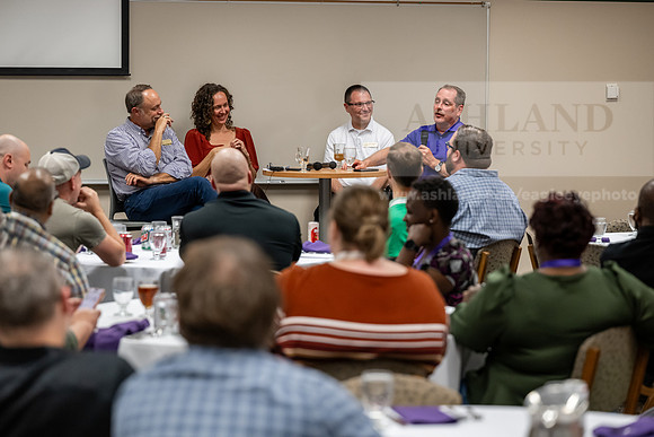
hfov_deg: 18.6
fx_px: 1999
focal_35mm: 110
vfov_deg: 12.5
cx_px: 327
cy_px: 218
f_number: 3.2
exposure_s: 1/200
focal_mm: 110
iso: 2000
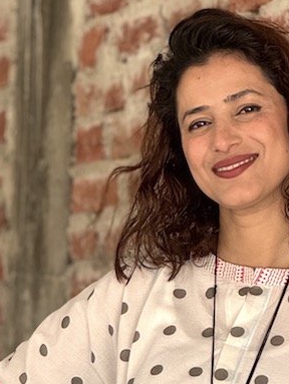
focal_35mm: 200
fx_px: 2223
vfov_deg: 9.7
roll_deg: -1.9
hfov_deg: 7.4
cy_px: 474
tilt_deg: -1.1
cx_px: 256
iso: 160
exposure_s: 1/99
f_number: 2.8
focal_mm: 9
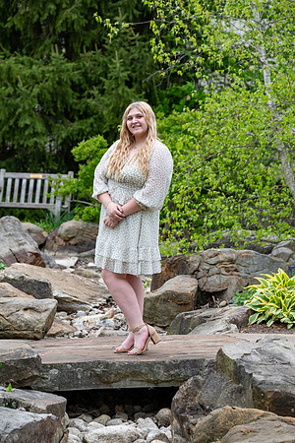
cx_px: 148
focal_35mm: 126
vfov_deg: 16.3
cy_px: 222
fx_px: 1549
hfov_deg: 10.9
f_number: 4
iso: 250
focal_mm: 83.8
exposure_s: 1/400
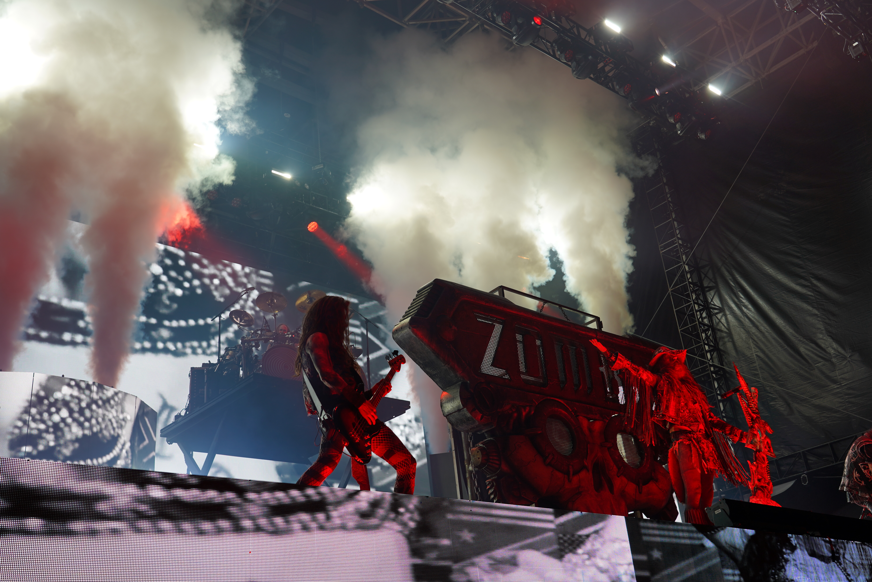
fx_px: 848
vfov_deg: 37.9
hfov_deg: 54.4
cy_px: 291
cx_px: 436
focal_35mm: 35
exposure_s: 1/60
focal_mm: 35
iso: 100
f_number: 4.5
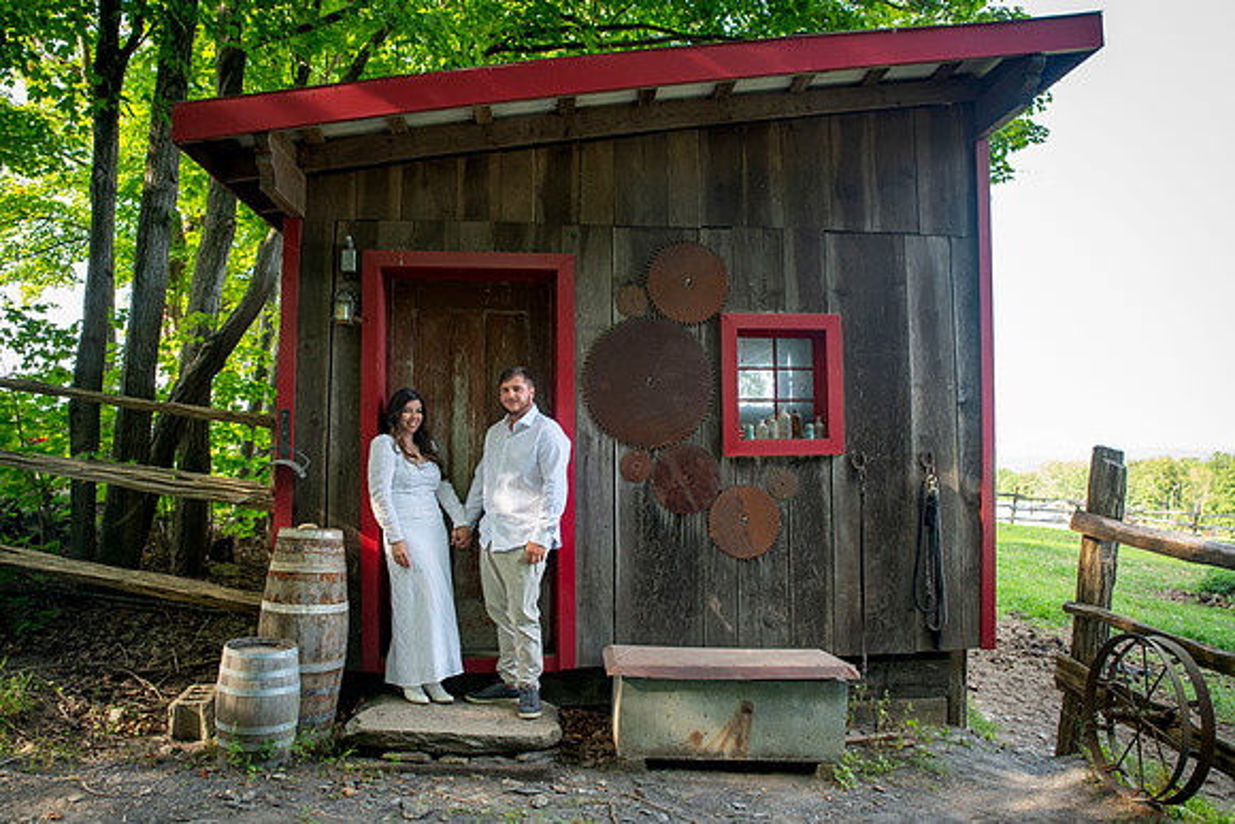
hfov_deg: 70.9
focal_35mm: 25
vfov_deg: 50.8
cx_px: 611
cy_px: 407
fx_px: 867
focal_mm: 24
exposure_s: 1/80
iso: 400
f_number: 5
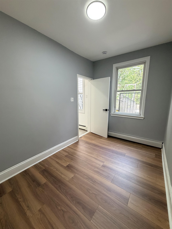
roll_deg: -0.1
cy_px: 114
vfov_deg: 102.1
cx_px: 86
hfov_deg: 85.7
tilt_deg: -9.7
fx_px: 93
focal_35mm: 14
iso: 250
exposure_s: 1/120
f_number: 2.2
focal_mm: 2.22
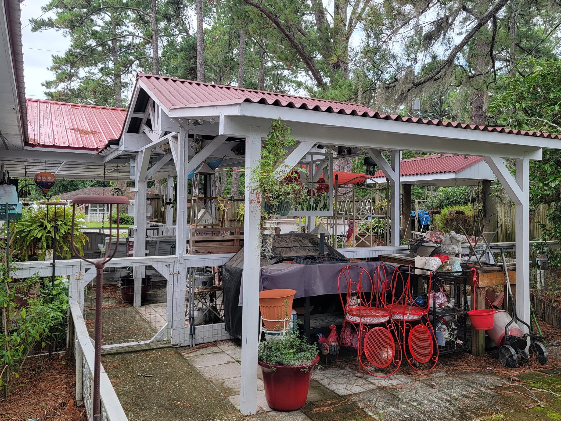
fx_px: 486
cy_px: 192
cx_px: 307
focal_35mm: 30
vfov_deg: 46.7
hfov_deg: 59.9
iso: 16
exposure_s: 1/120
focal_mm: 6.7
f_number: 1.8
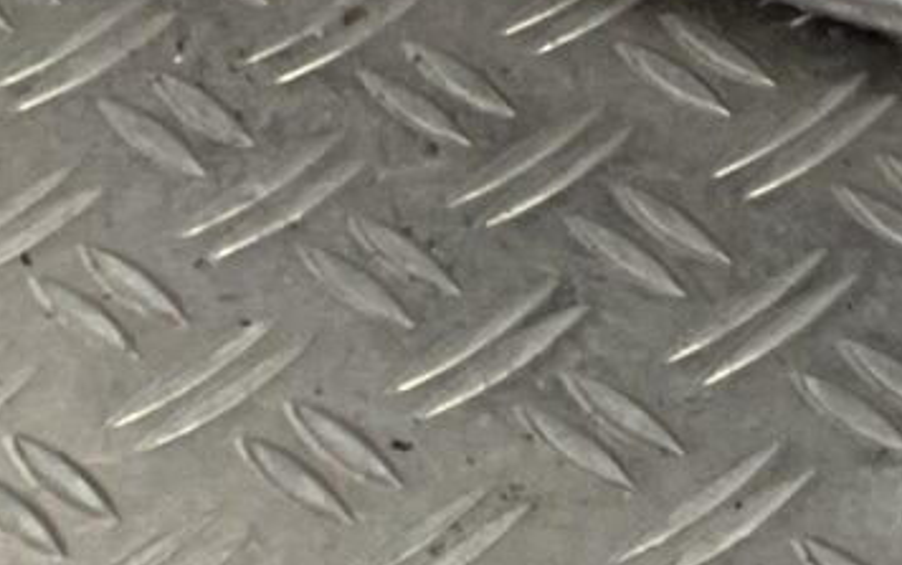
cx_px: 2777
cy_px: -1454
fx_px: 5436
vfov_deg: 5.4
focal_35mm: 221
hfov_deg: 8.0
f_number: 1.8
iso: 16
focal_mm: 3
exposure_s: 1/139
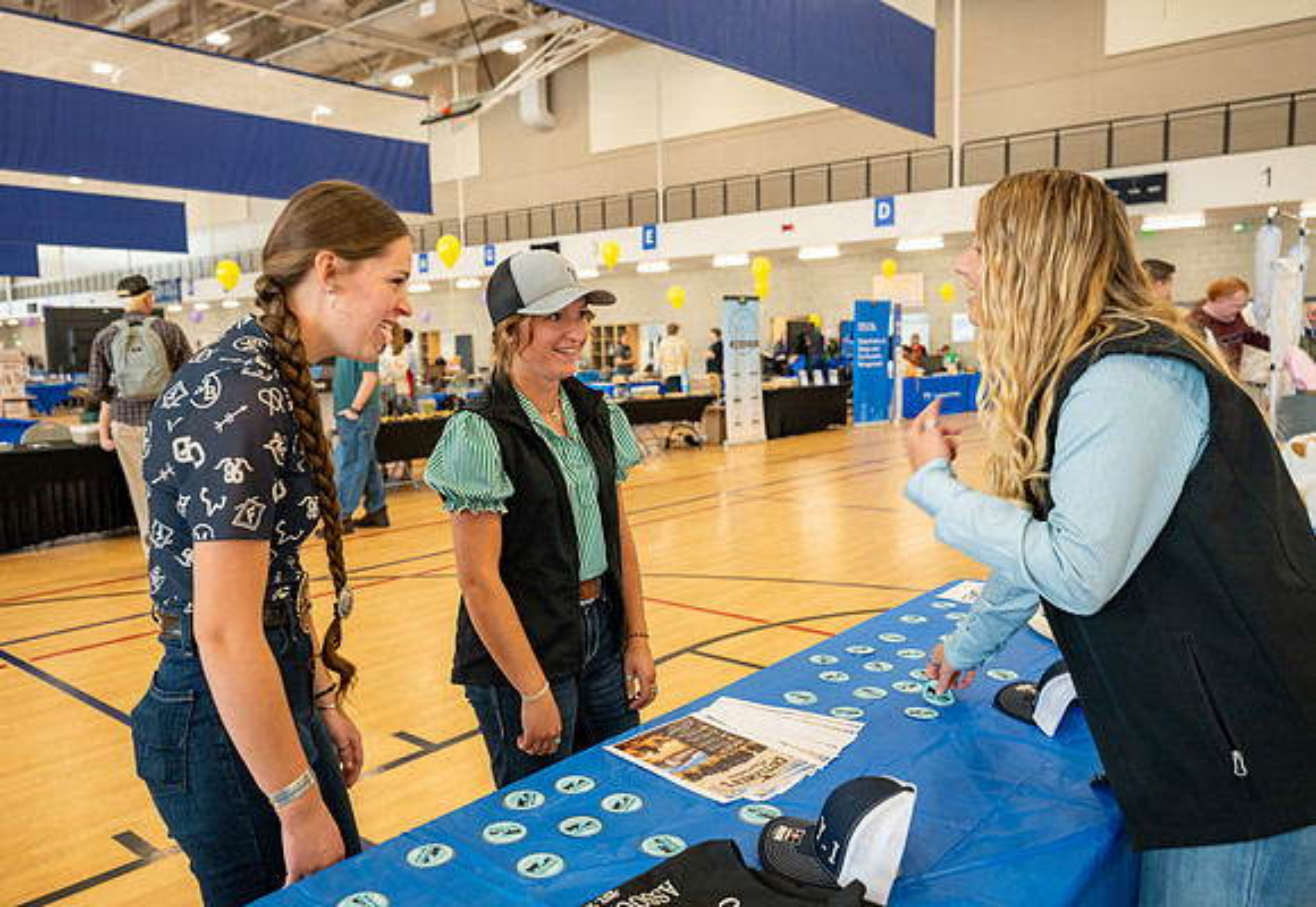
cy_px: 454
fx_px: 1003
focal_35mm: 27
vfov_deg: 48.7
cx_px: 649
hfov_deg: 66.5
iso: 400
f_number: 3.5
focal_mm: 26.5
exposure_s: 1/125
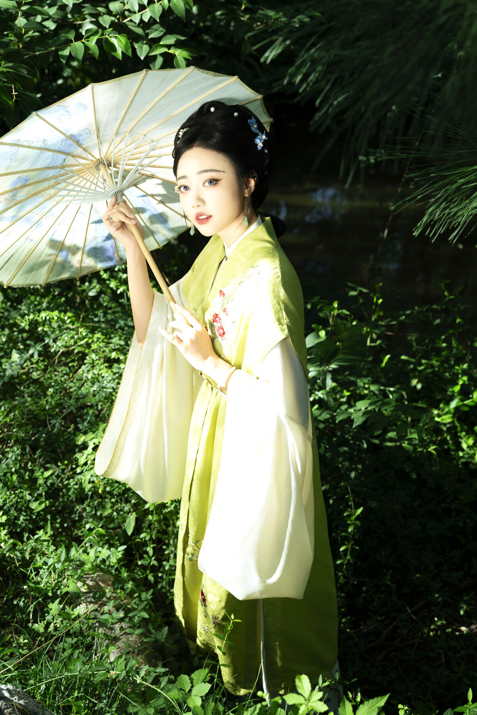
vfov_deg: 38.9
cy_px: 358
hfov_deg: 26.5
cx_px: 238
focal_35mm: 51
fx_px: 1013
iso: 160
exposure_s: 1/200
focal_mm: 51
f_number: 4
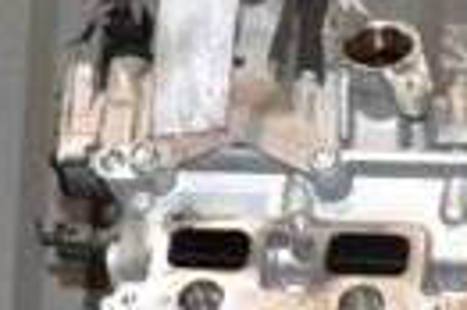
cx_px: 553
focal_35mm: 144
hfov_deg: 13.8
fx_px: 1869
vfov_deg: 9.0
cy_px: 567
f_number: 5
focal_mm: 21
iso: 800
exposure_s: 1/60
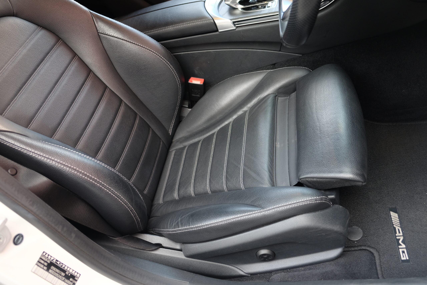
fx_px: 368
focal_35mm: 31
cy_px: 142
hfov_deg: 60.3
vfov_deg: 42.3
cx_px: 214
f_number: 3.2
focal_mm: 20.5
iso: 400
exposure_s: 1/45
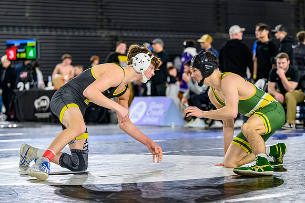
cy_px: 118
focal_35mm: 115
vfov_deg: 11.9
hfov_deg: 17.7
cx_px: 128
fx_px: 976
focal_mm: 94
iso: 2500
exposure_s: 1/1000
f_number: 2.8
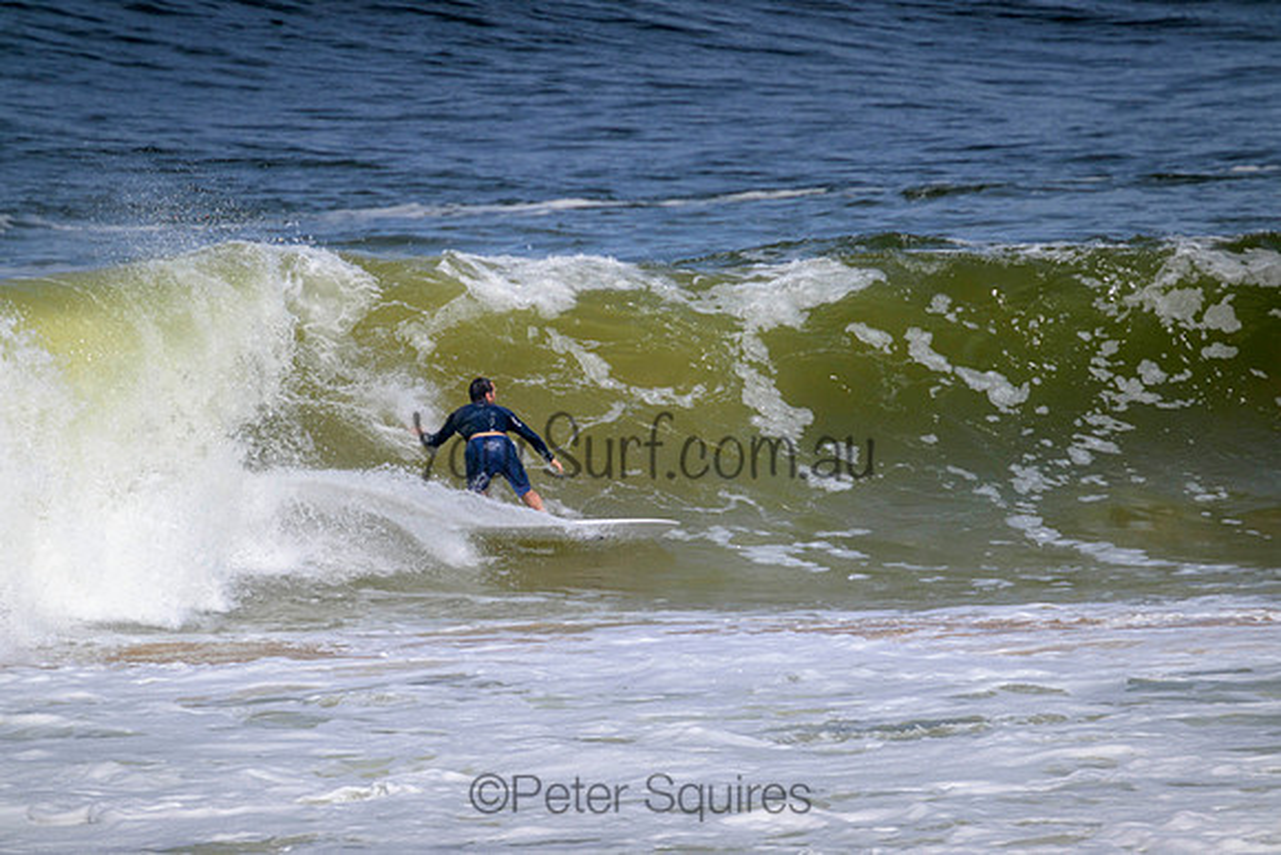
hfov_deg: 2.6
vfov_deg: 1.7
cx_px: 640
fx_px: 28472
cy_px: 428
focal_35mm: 800
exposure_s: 1/2000
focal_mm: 800
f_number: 11
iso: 450
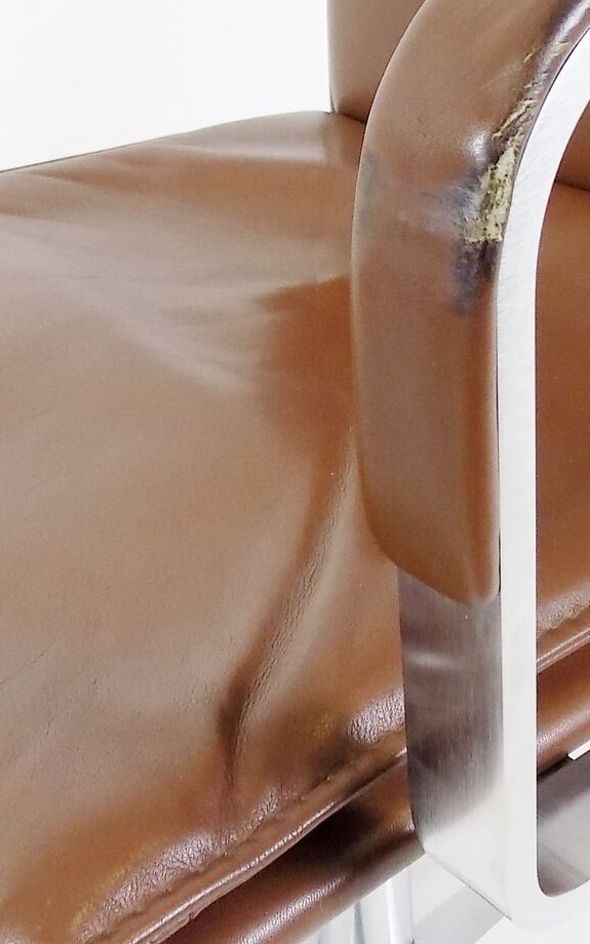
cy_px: 278
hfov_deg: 24.1
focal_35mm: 53
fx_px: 1364
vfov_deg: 37.6
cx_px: 459
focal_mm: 4
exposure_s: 1/30
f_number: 3.1
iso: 200
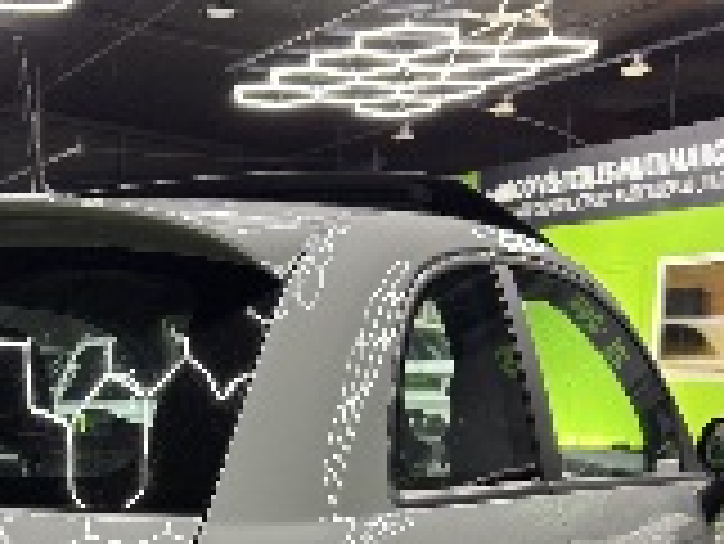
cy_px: 656
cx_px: 99
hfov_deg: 30.1
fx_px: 1298
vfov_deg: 21.9
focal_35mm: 62
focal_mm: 6.76
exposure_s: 1/100
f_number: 1.78
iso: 320
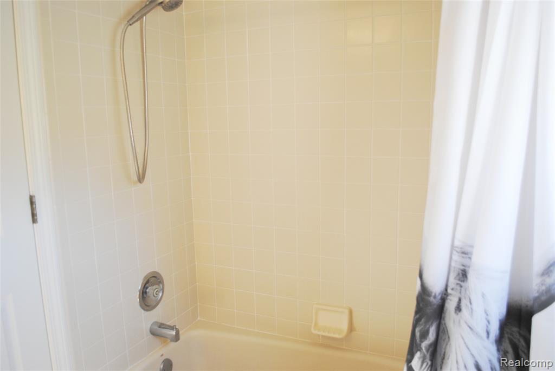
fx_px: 417
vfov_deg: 48.0
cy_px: 186
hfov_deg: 67.3
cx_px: 278
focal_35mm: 27
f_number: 4
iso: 200
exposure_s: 1/60
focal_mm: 18
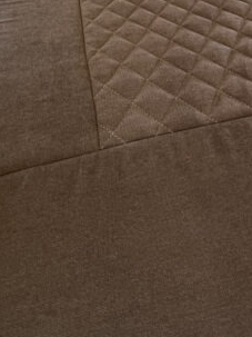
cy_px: -29
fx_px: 427
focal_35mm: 44
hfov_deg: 31.0
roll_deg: +0.8
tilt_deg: -22.0
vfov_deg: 36.7
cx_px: 238
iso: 160
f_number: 1.8
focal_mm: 1.57
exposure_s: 1/99
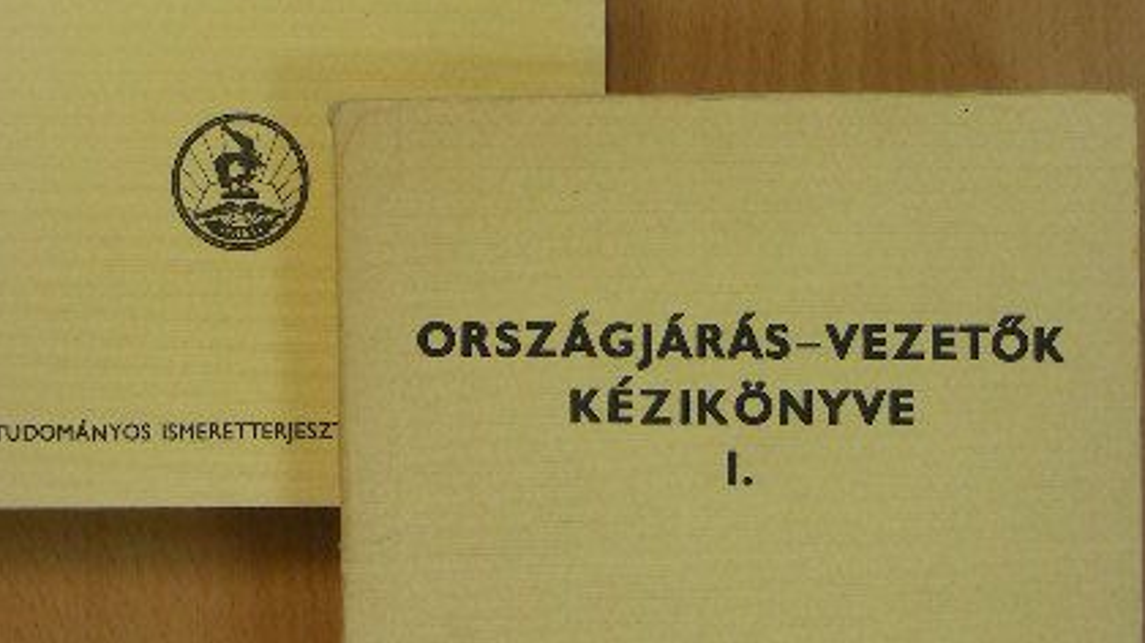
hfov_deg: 29.0
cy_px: 362
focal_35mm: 73
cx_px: 518
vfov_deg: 16.5
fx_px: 2216
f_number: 3.5
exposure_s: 1/29.8
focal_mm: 7.4
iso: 100
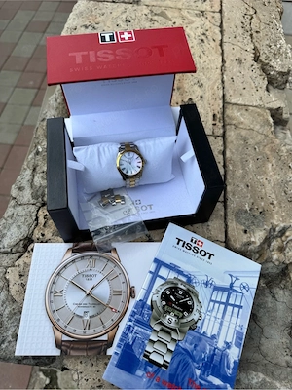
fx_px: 270
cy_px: 195
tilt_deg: -60.4
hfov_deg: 56.8
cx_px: 146
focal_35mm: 24
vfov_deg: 71.6
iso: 80
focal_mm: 6.76
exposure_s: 1/2415
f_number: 1.78
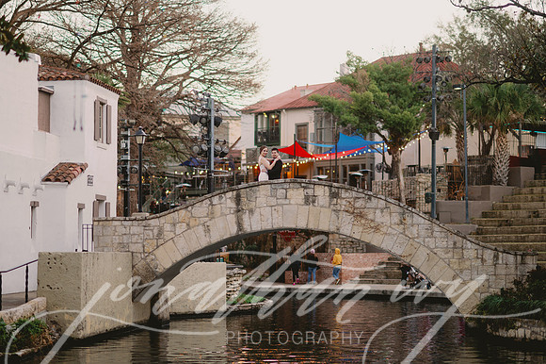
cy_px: 162
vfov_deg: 14.5
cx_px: 243
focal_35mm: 94
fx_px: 1428
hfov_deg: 21.6
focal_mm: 85
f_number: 1.6
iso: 160
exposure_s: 1/500
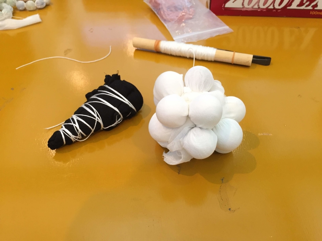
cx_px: 161
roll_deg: -0.3
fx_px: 270
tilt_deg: -43.5
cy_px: 120
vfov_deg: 48.2
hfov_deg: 61.7
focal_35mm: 29
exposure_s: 1/30
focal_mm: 4.15
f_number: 2.2
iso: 100
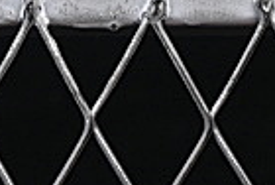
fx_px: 4417
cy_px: -494
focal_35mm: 577
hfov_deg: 3.6
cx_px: 183
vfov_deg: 2.4
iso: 160
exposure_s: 1/80
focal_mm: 50
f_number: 8
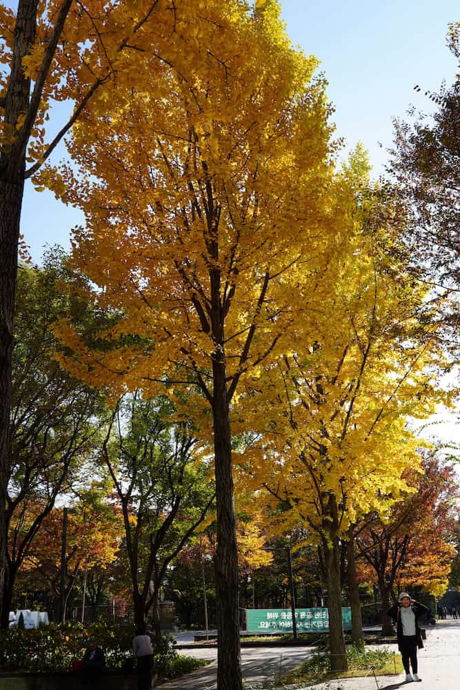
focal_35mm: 36
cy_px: 345
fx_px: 690
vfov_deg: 53.1
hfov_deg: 36.9
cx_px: 230
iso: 100
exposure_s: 1/400
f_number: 5
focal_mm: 24
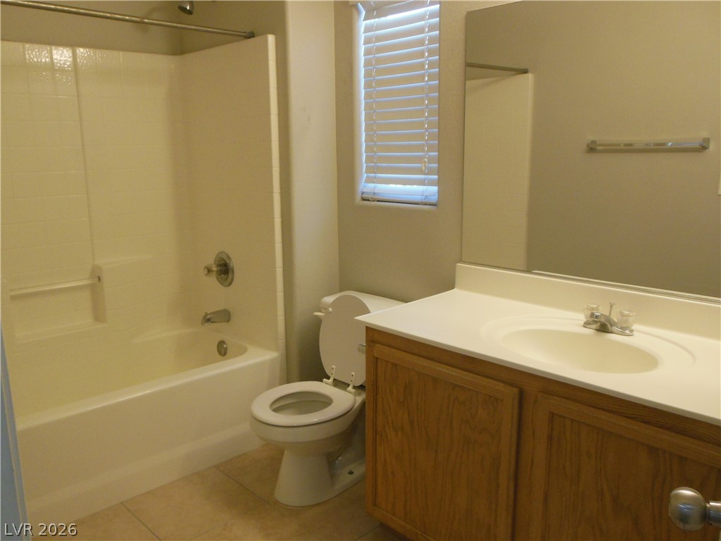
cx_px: 360
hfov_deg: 61.7
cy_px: 270
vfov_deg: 48.2
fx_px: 604
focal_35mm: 29
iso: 400
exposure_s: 1/125
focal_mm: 5.2
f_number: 3.3
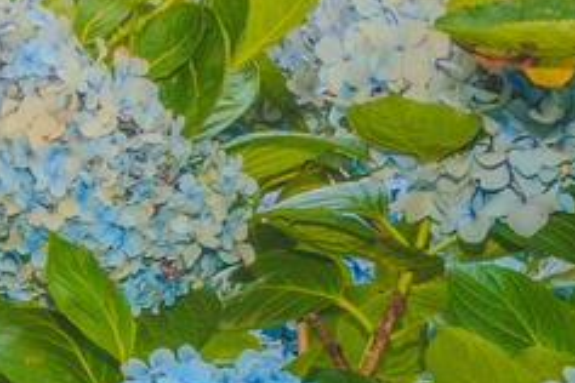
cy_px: 19
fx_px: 3961
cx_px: -243
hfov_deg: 8.2
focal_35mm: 248
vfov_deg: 5.5
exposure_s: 1/200
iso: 320
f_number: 14
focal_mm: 49
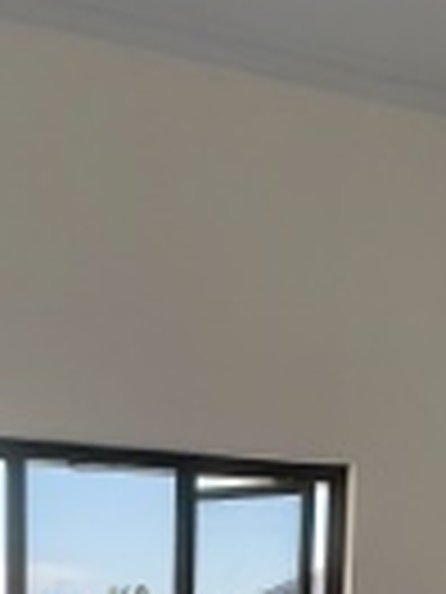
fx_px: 1203
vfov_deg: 23.4
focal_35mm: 70
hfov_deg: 21.0
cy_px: 839
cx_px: 164
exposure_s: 1/261
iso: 50
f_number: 1.8
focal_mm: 5.56
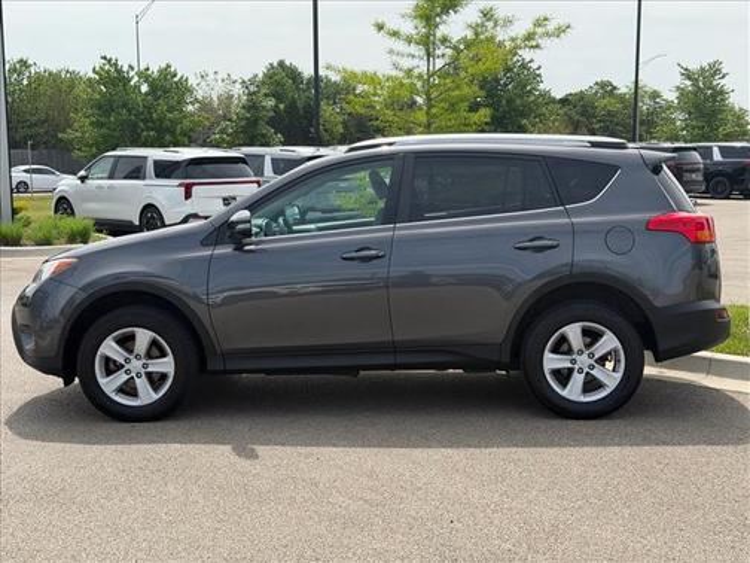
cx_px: 375
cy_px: 282
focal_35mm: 48
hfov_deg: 39.7
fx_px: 1040
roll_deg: +0.4
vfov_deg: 30.3
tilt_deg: -7.2
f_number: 1.78
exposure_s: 1/3891
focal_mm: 6.76
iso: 100
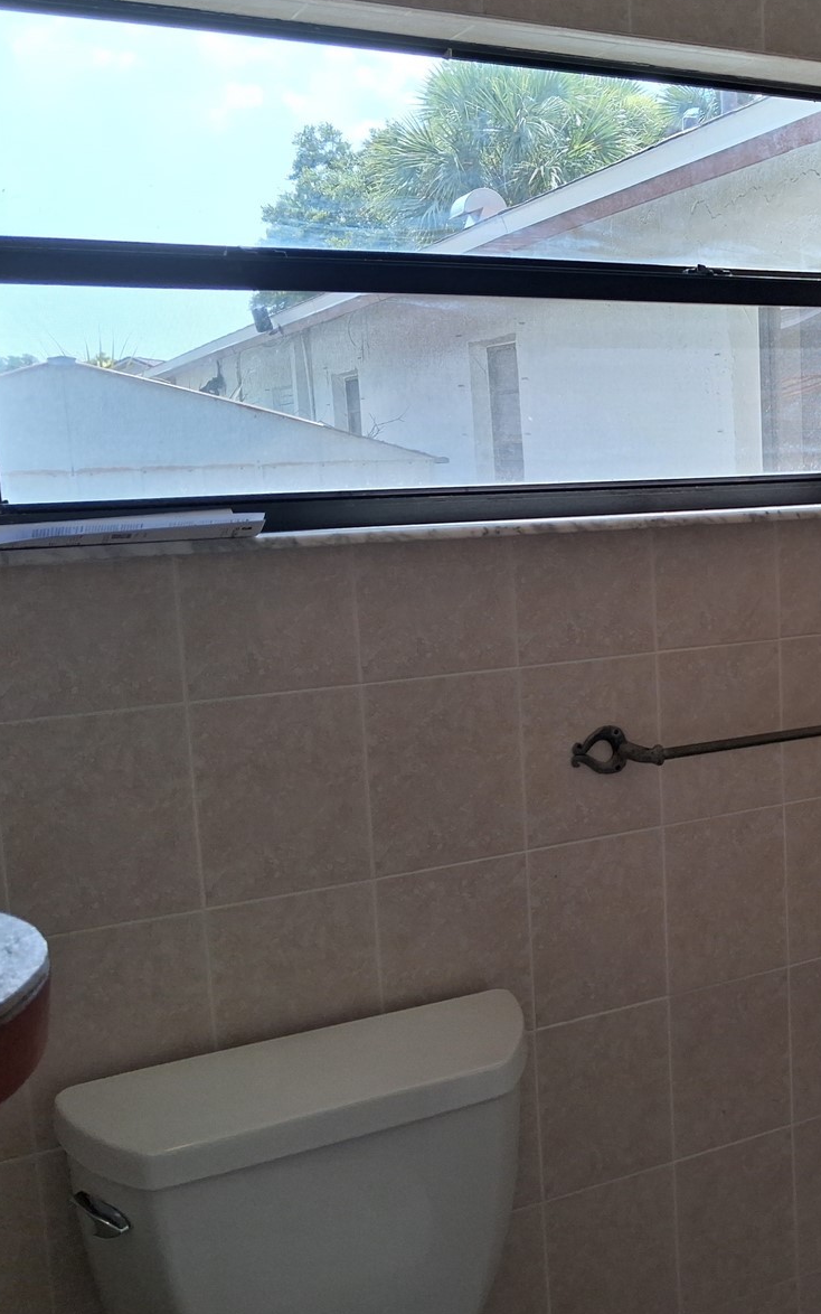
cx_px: 782
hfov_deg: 30.9
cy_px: 655
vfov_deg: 50.4
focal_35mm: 39
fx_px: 1396
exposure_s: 1/120
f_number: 1.8
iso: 50
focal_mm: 4
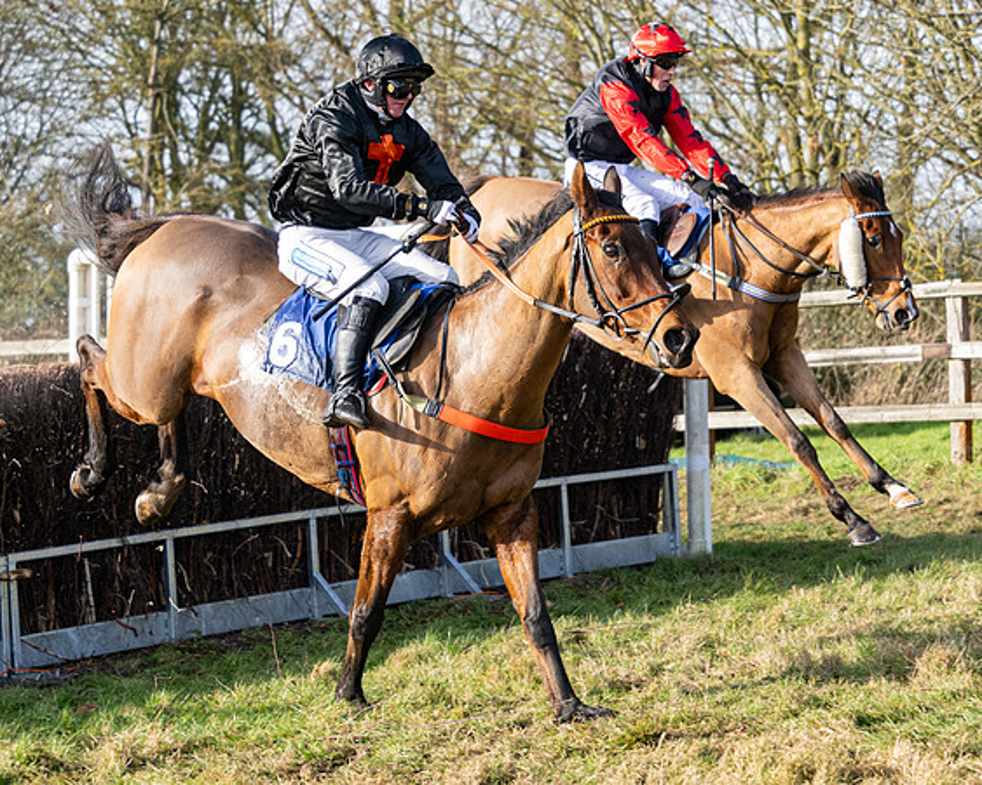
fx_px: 3437
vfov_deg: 13.0
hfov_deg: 16.3
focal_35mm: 118
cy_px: 392
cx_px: 540
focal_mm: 70
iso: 400
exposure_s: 1/1250
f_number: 4
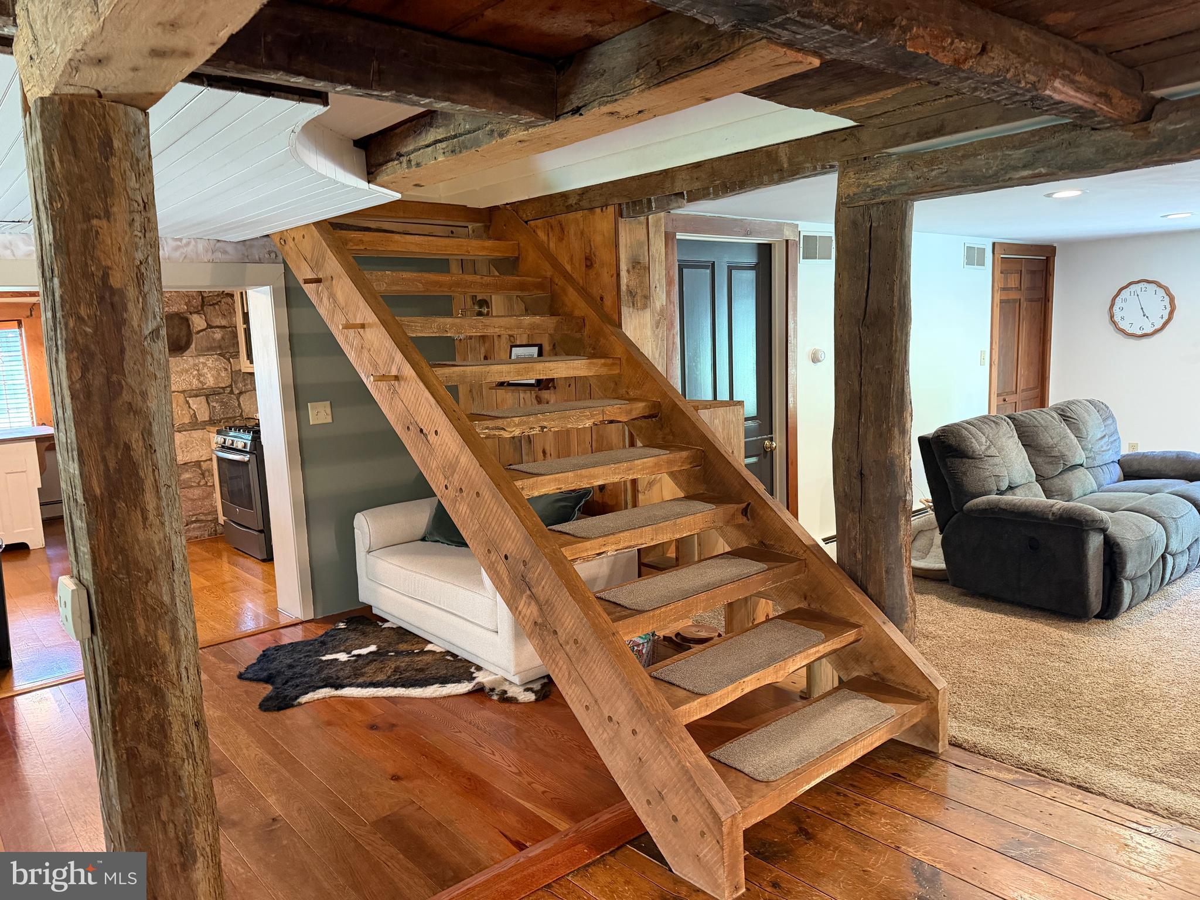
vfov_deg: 56.8
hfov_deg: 71.6
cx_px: 600
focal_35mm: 24
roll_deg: +2.3
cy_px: 450
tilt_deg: -8.2
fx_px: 832
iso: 640
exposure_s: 1/60
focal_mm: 6.76
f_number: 1.78
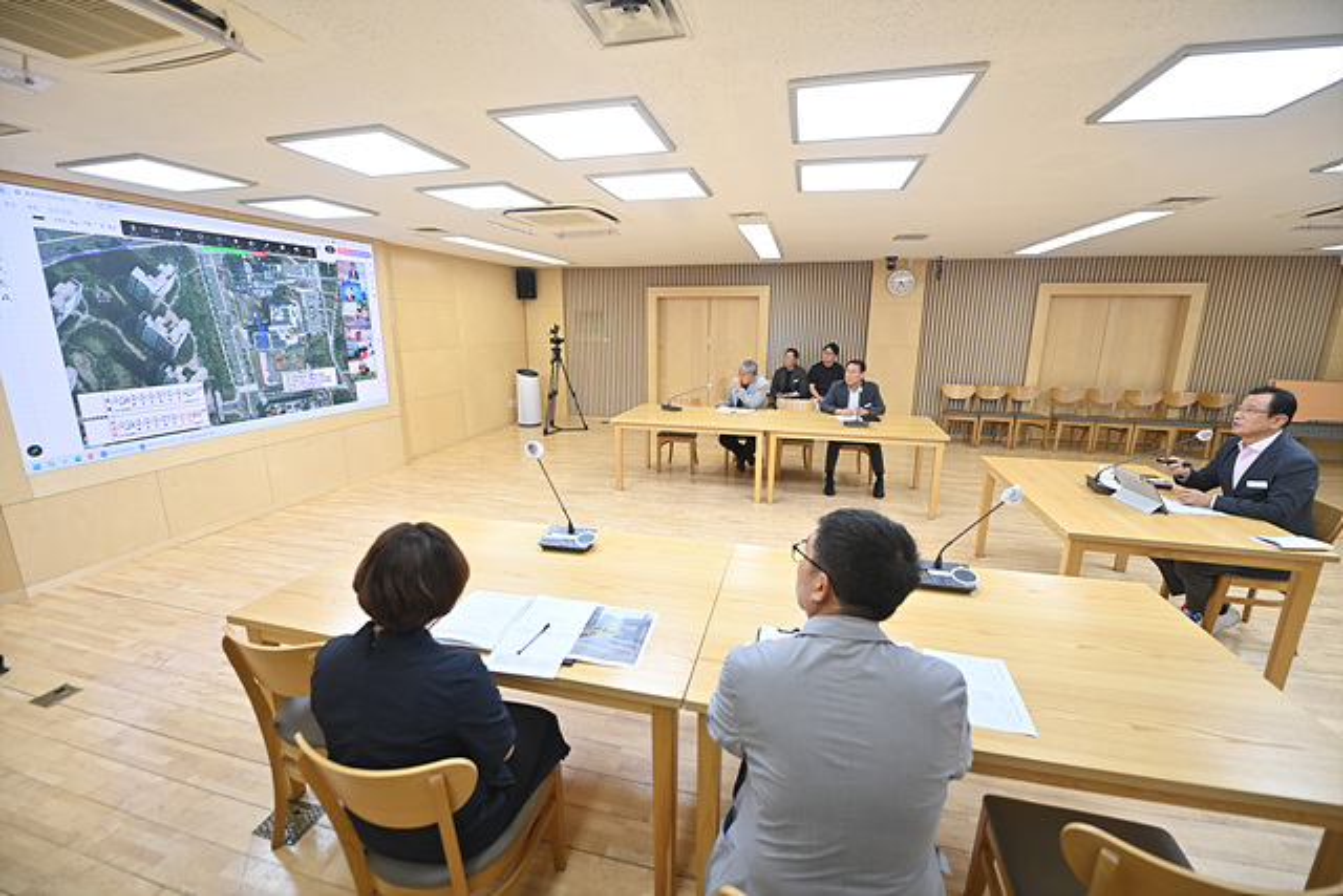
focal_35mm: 14
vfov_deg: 81.2
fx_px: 522
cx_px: 672
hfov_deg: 104.2
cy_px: 448
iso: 800
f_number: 2.8
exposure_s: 1/400
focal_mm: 14
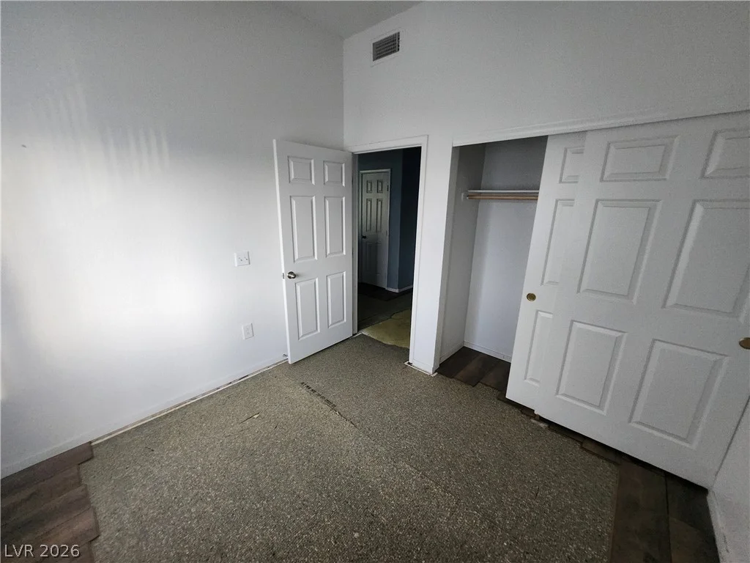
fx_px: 282
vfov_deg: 89.9
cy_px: 282
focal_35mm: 13
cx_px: 375
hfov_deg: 106.2
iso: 200
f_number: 2.2
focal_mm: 1.74
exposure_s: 1/60
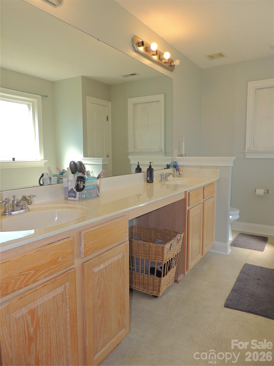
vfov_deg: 71.6
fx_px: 253
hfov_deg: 56.8
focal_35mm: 24
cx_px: 137
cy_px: 183
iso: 100
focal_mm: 4.3
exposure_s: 1/100
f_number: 3
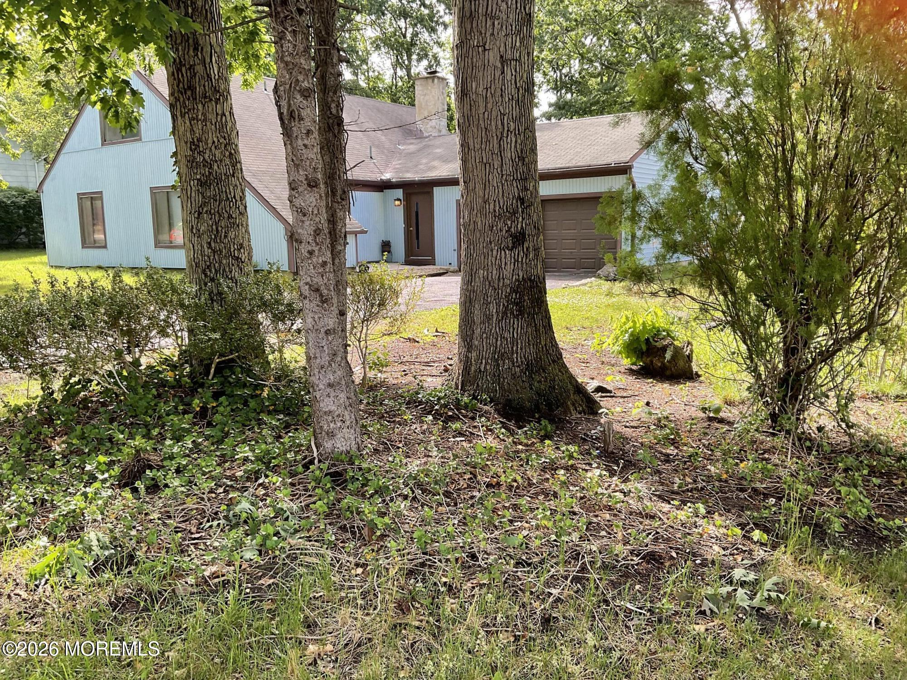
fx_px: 760
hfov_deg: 61.7
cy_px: 340
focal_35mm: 29
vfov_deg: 48.2
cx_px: 454
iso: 16
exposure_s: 1/149
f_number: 1.8
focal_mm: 3
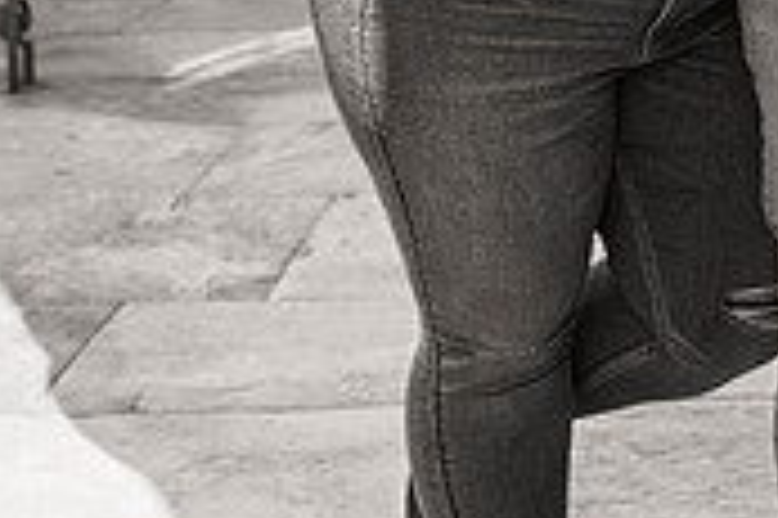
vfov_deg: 10.2
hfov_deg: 16.0
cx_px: 675
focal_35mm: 127
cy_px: -377
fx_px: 2742
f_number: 4
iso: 400
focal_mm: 35
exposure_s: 1/1250
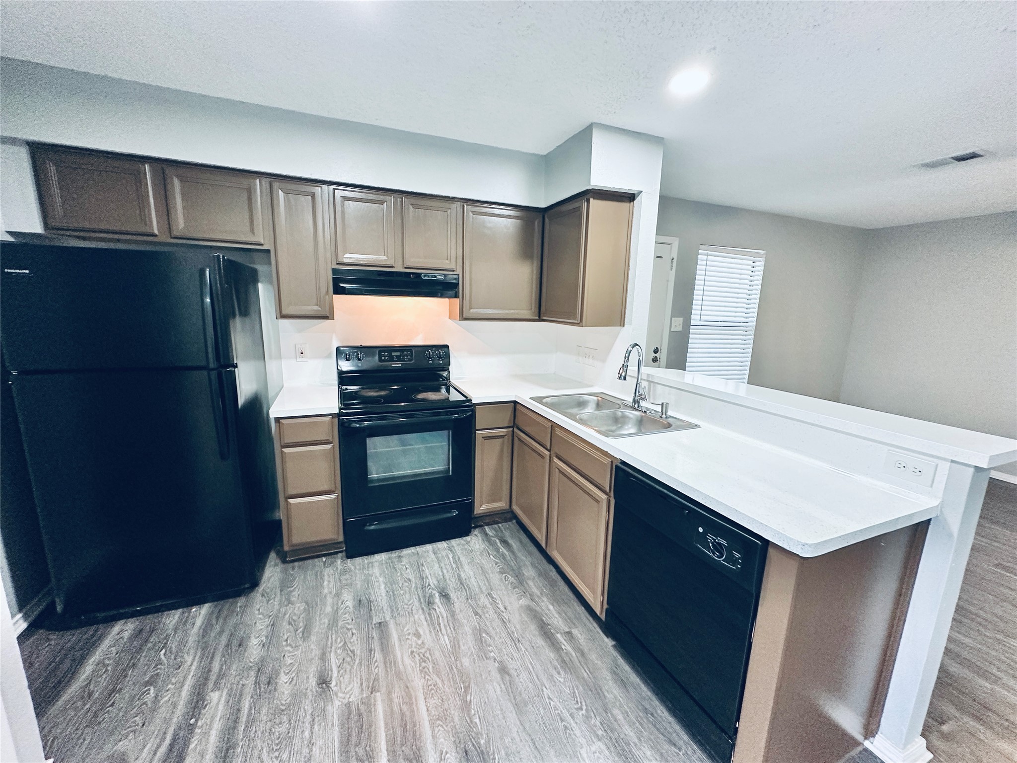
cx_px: 508
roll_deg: -1.2
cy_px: 382
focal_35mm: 14
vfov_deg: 85.7
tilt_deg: -11.1
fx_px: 411
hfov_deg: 102.1
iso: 320
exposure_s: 1/60
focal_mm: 2.22
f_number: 2.2
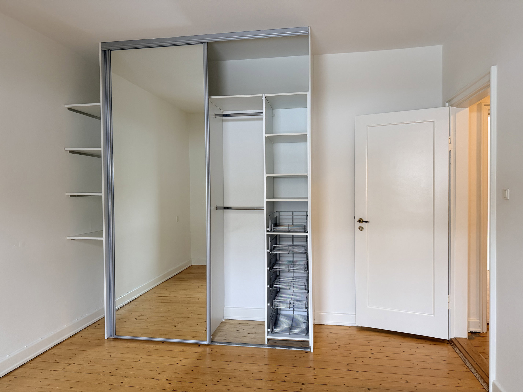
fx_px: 363
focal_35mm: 24
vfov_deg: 56.8
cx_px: 262
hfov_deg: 71.6
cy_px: 196
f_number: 1.78
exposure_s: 1/60
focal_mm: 6.76
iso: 250
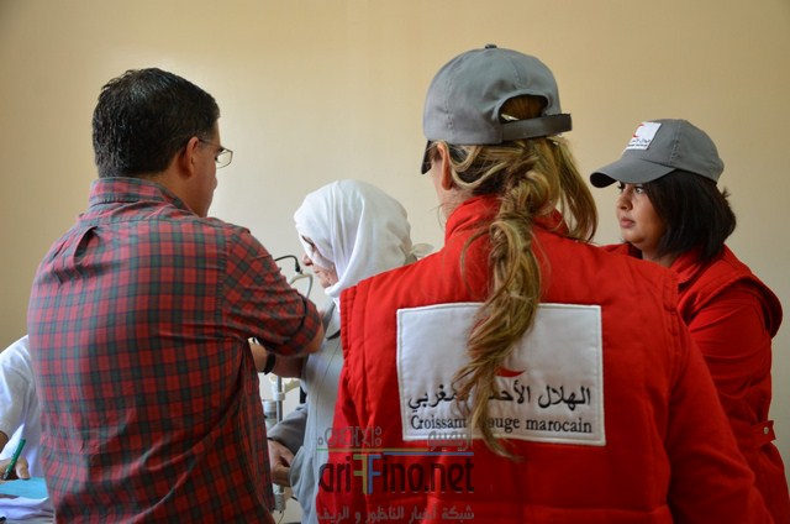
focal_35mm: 39
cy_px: 262
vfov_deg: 34.1
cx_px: 395
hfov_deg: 49.6
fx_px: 854
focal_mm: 26
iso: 800
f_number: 4
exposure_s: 1/50
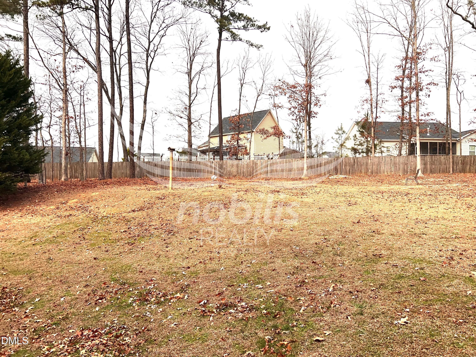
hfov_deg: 67.3
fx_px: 358
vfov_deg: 53.1
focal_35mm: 26
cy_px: 178
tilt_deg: +0.3
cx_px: 238
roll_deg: -0.5
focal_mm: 5.7
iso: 32
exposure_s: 1/2841
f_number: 1.5
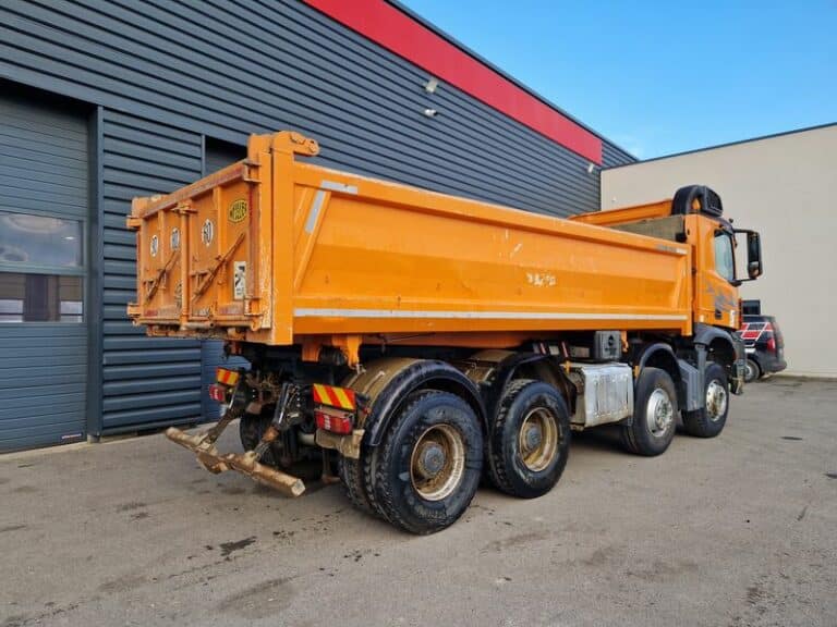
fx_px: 556
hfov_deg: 73.9
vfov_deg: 58.9
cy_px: 314
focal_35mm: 23
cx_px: 418
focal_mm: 5.4
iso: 50
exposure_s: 1/1869
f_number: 1.8
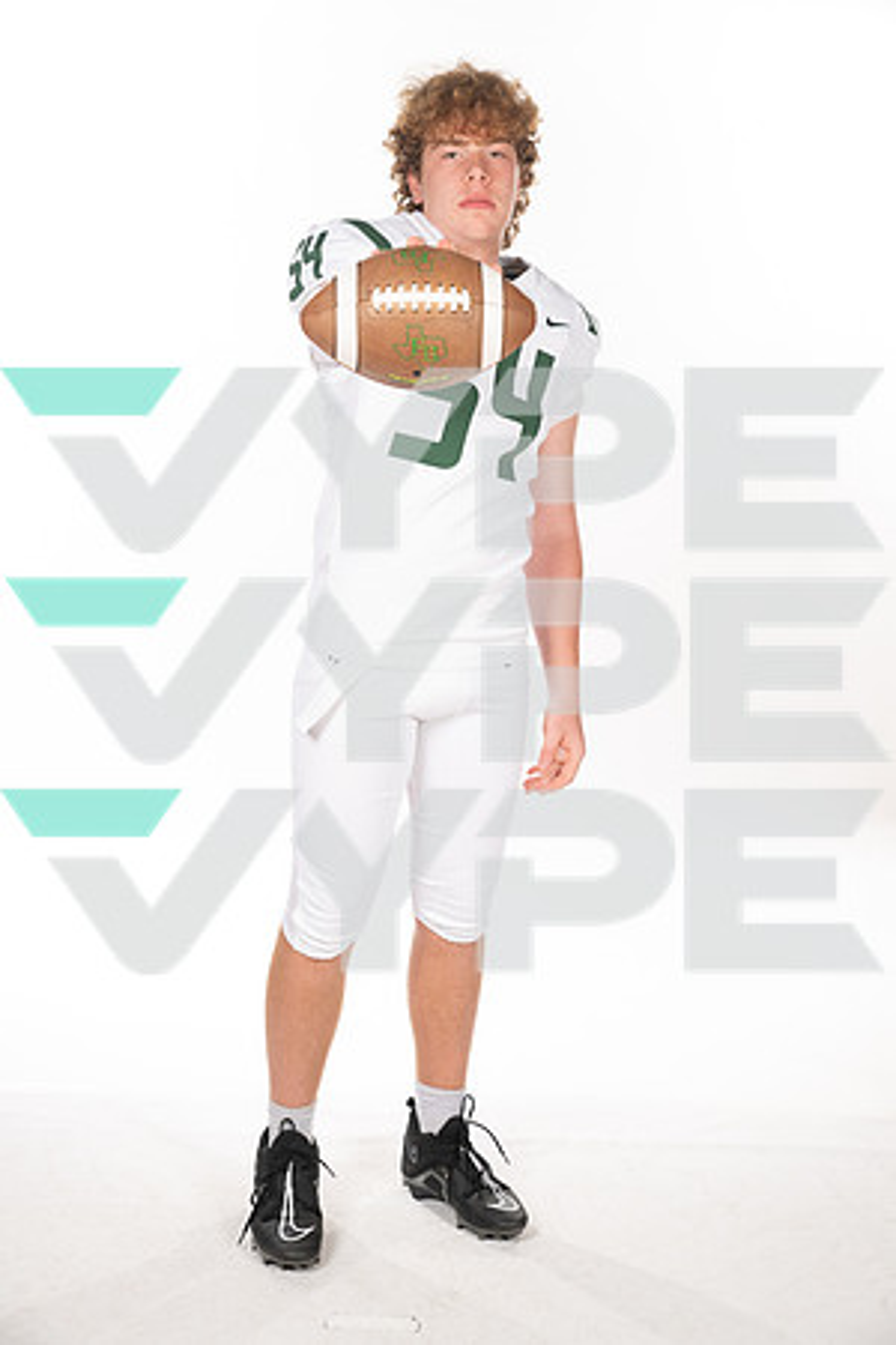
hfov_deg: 24.2
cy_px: 672
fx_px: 2091
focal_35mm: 56
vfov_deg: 35.6
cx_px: 448
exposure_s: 1/400
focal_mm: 56
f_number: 8
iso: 640
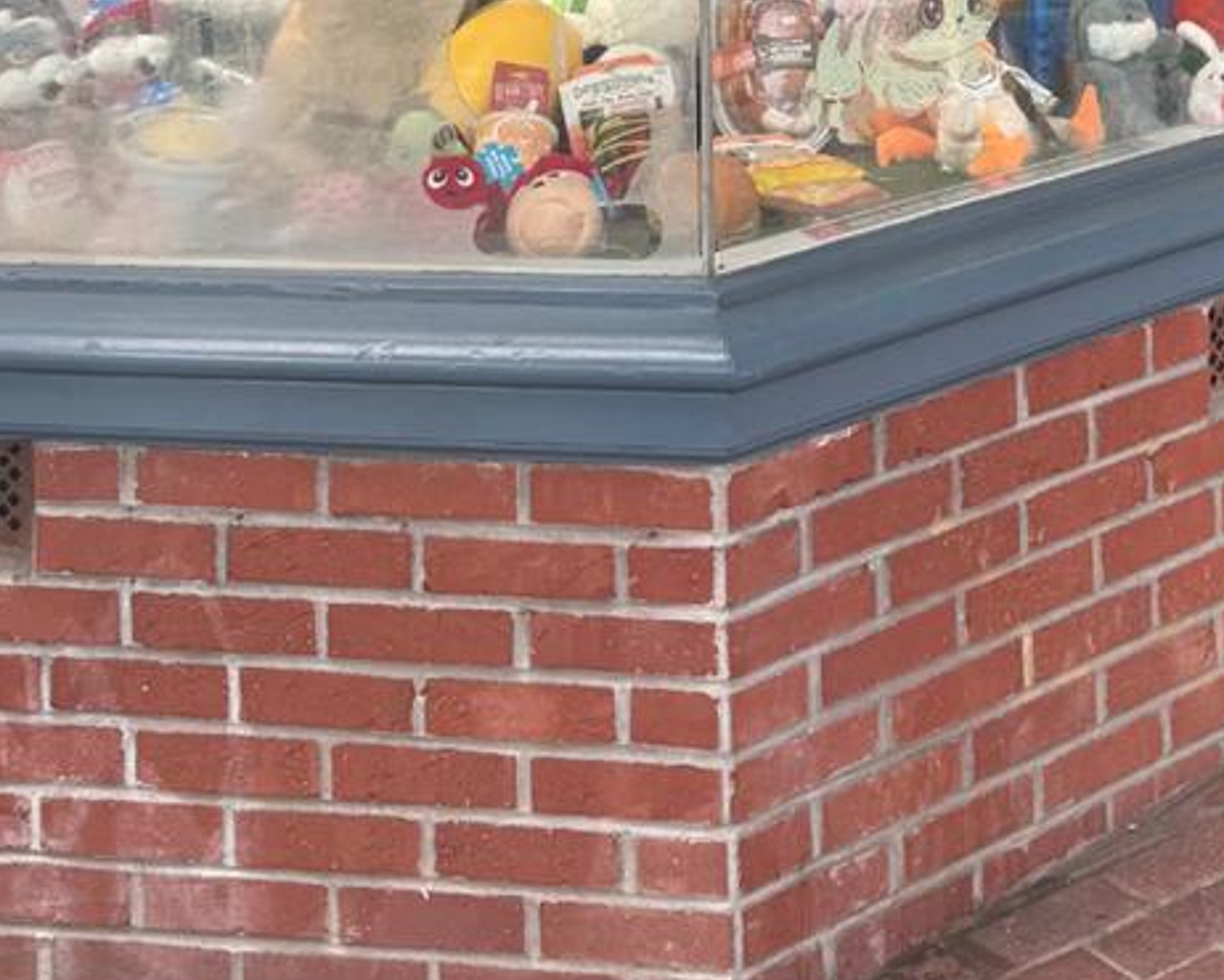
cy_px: -518
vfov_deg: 17.9
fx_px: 2754
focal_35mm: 76
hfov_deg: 24.6
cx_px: 1013
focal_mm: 6.76
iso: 80
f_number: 1.78
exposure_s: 1/742
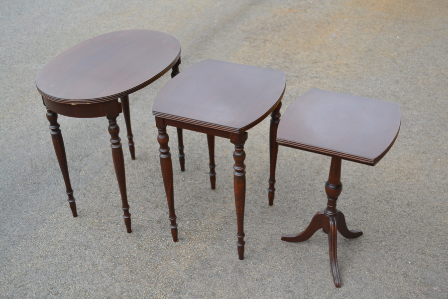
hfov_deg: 45.0
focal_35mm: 44
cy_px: 150
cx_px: 224
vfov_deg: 30.8
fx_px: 541
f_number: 5.6
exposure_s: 1/125
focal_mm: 29
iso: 160
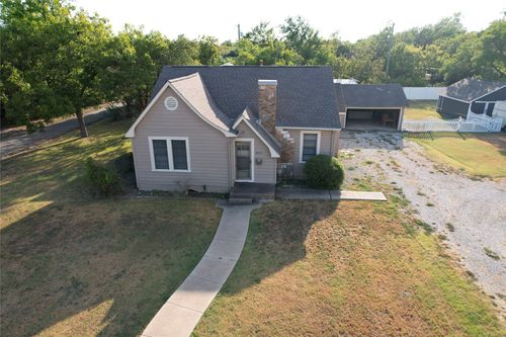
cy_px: 168
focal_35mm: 22
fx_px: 309
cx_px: 253
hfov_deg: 78.6
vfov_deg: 57.2
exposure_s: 1/500
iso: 100
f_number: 2.8
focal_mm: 8.38
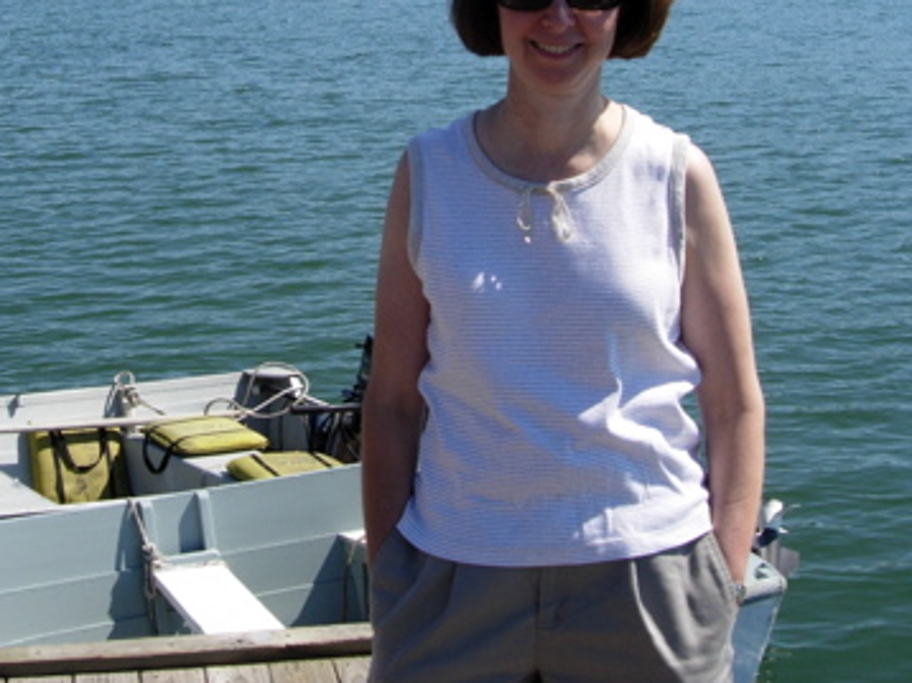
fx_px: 1790
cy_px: 74
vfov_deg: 21.1
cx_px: 344
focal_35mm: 68
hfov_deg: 28.5
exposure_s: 1/683
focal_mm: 7.8
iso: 64
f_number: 4.8
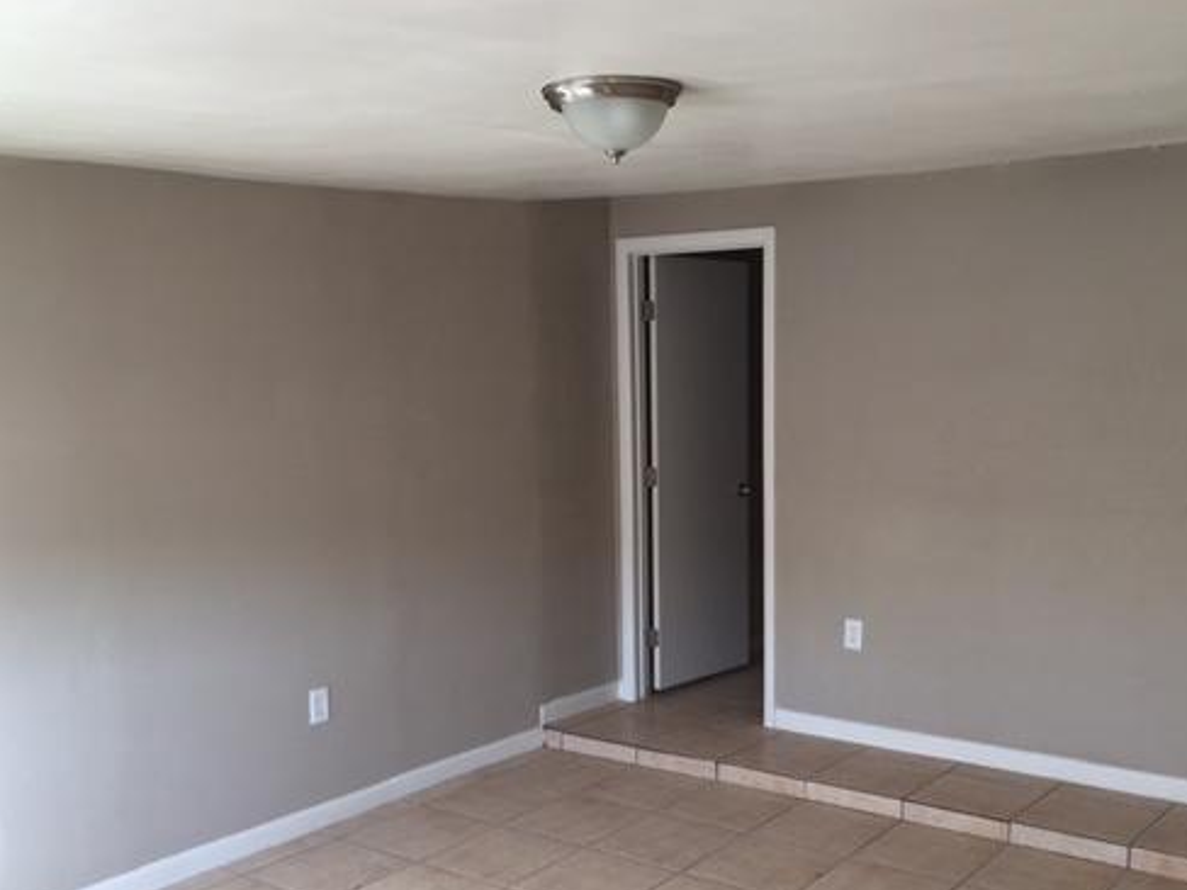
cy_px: 557
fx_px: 1303
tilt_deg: -7.7
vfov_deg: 37.5
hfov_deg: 48.7
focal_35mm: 38
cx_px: 698
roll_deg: -0.1
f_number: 2.2
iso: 40
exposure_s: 1/30
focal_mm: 4.15
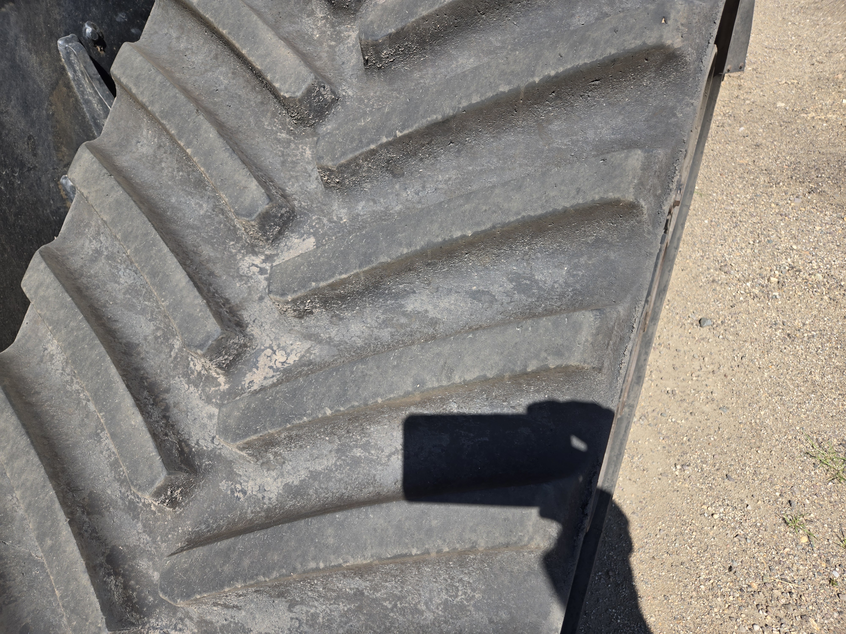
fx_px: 562
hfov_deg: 73.9
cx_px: 423
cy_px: 317
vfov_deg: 58.9
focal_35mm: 23
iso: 25
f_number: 1.8
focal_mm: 5.4
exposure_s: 1/1167
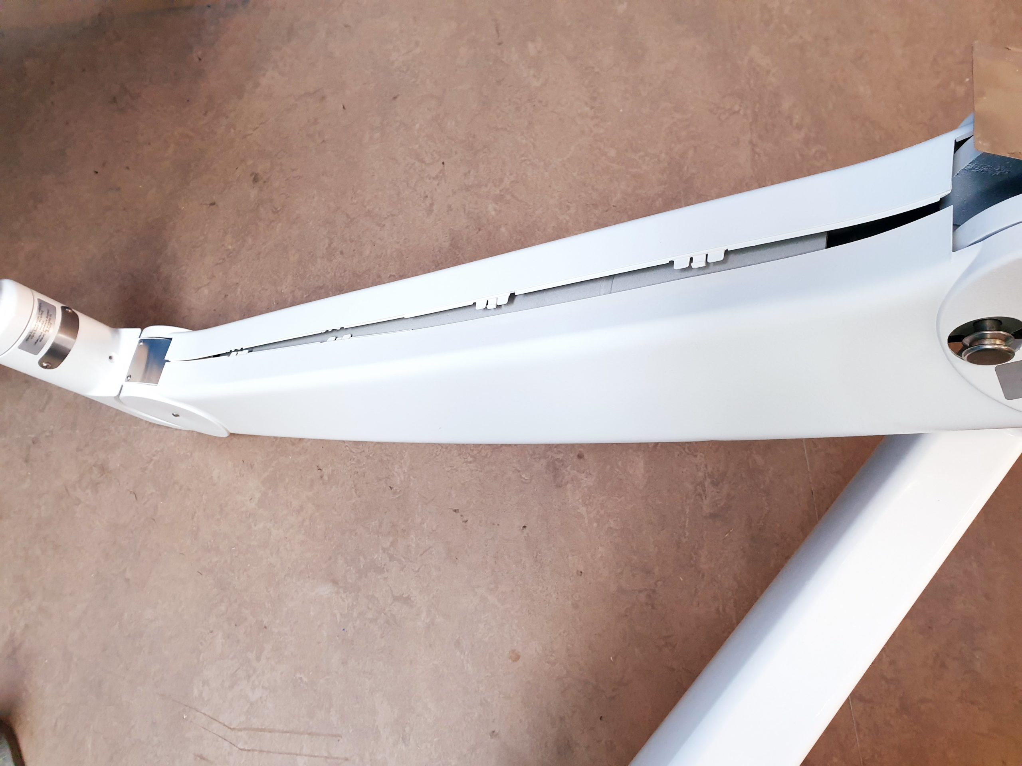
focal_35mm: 26
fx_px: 768
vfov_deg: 53.1
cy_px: 383
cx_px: 511
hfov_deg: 67.3
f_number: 2.4
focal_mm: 4.3
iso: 200
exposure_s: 1/50
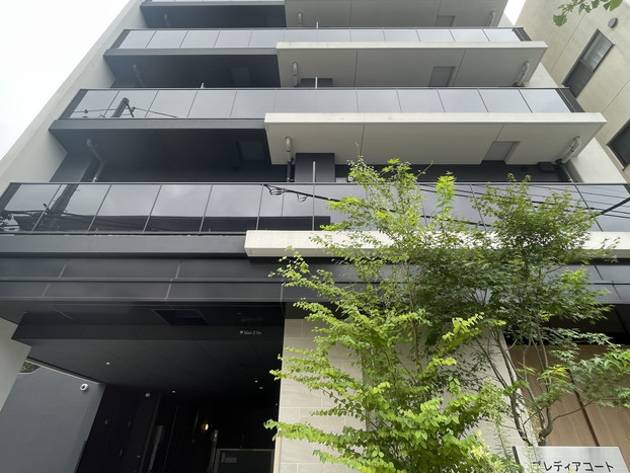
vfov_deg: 71.6
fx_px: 328
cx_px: 316
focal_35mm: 18
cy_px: 225
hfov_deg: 87.7
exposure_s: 1/151
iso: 25
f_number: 2.4
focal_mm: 1.55
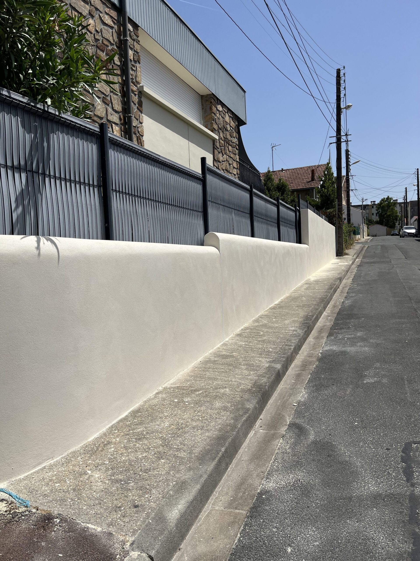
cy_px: 280
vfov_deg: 67.3
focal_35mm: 26
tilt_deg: -0.6
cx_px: 210
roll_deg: +2.5
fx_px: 421
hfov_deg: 53.1
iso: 50
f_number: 1.6
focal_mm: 5.1
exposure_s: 1/6897
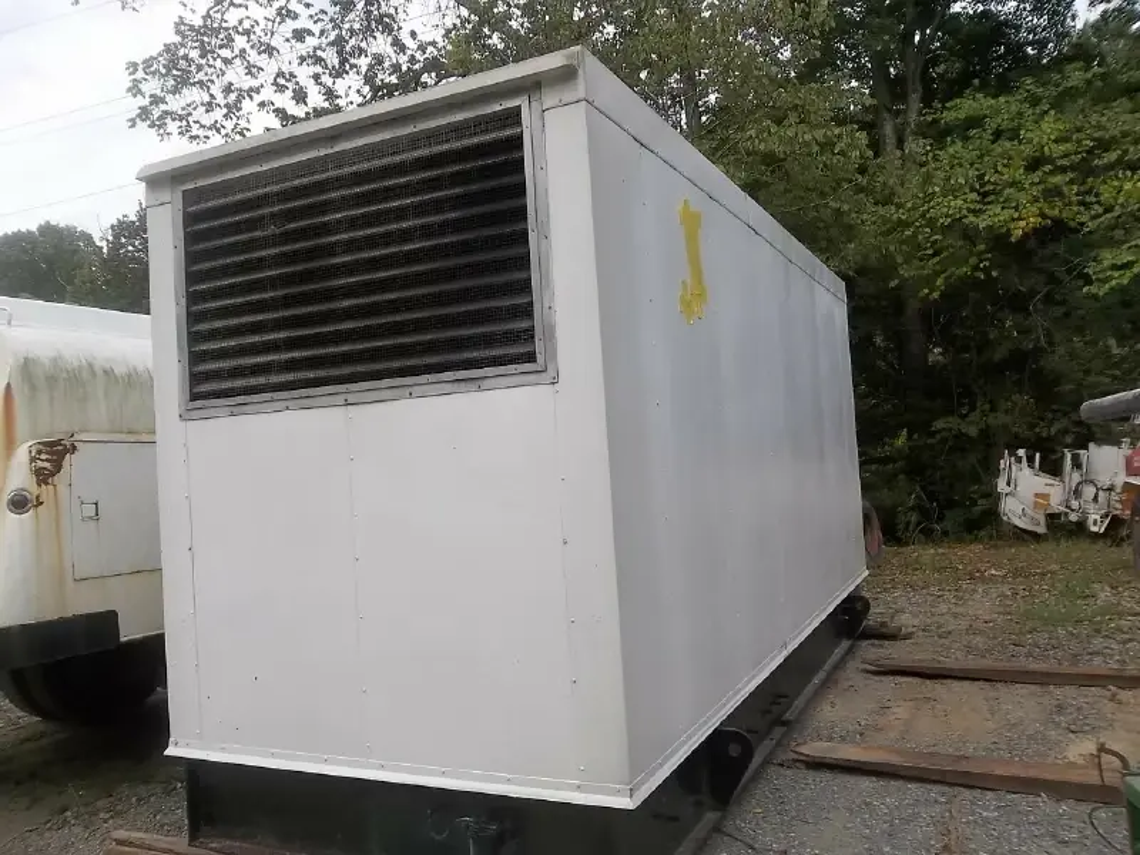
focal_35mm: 27
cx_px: 570
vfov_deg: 51.4
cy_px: 428
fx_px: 889
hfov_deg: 65.3
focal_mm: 4.9
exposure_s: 1/400
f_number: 3.5
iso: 80
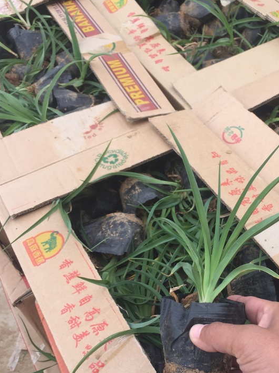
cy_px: 212
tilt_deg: -50.5
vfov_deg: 42.9
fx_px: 473
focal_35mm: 44
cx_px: 202
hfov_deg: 32.4
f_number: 2.2
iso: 32
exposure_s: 1/471
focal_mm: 4.15
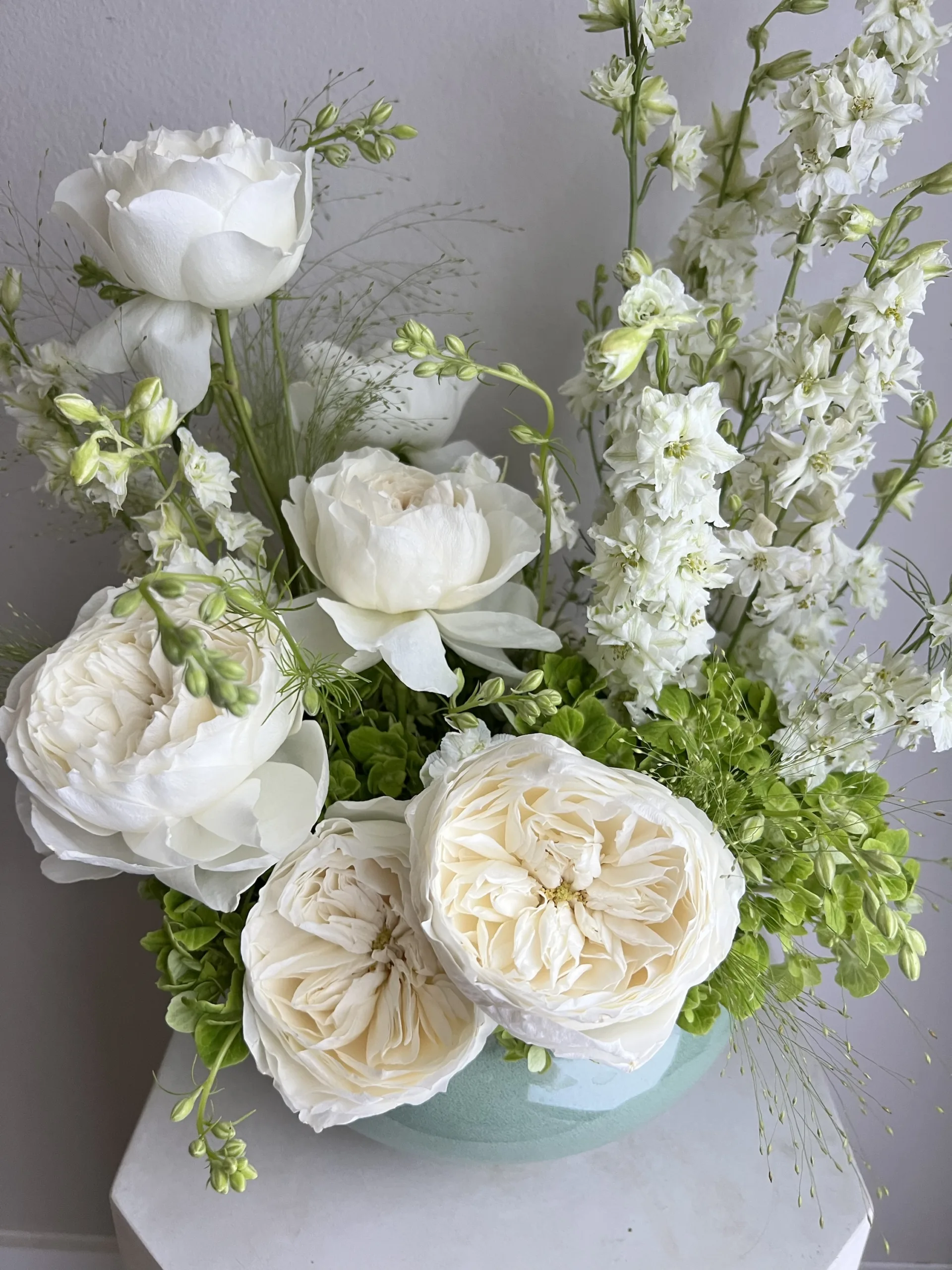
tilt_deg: -21.6
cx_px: 476
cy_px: 635
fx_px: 953
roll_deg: +0.4
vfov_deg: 67.3
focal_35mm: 26
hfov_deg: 53.1
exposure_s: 1/99
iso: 125
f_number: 1.5
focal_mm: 5.7
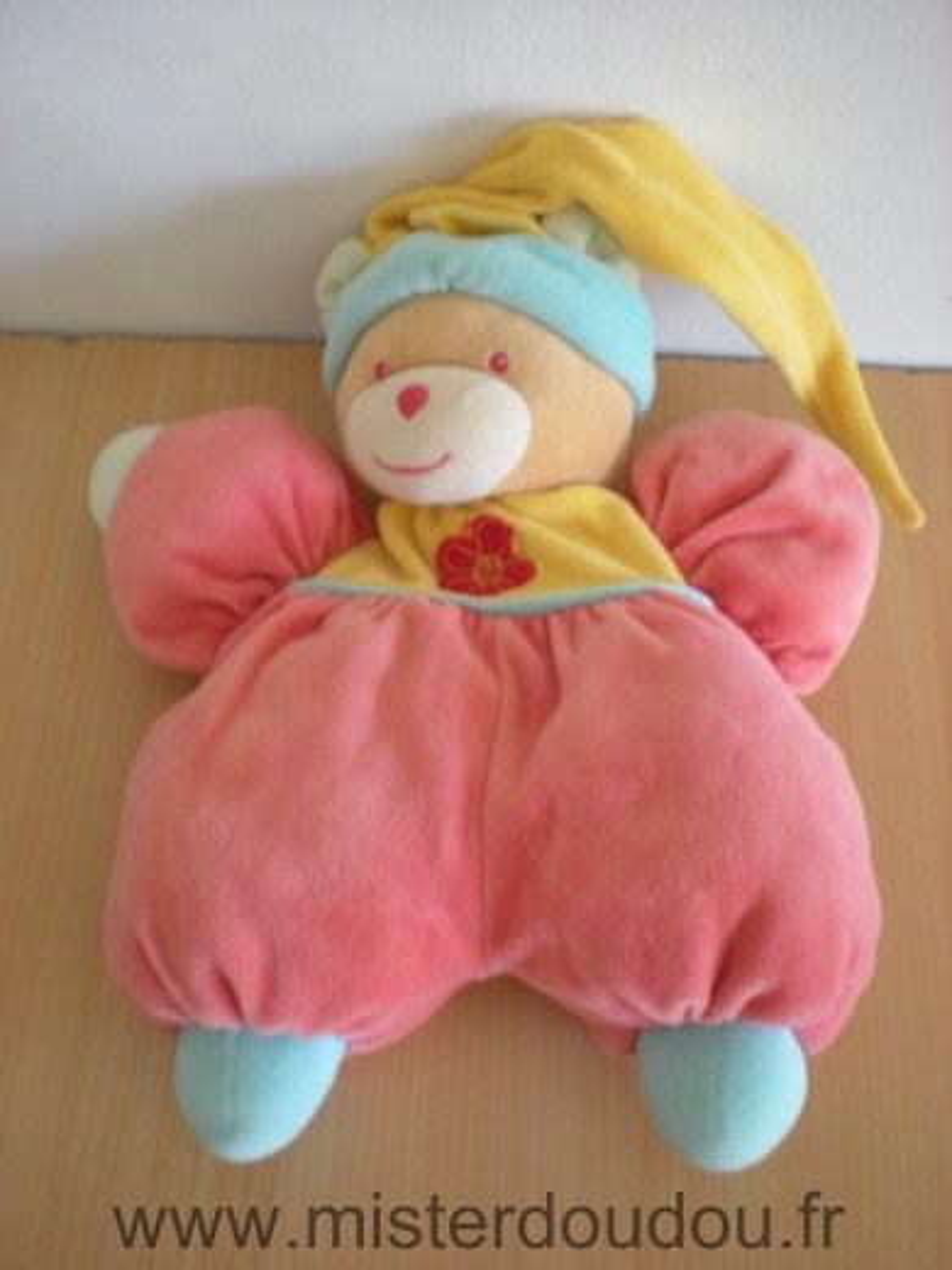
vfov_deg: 49.0
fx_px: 1393
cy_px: 635
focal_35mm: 38
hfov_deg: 37.7
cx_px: 476
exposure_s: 1/9.2
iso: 64
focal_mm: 6.3
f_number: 3.1
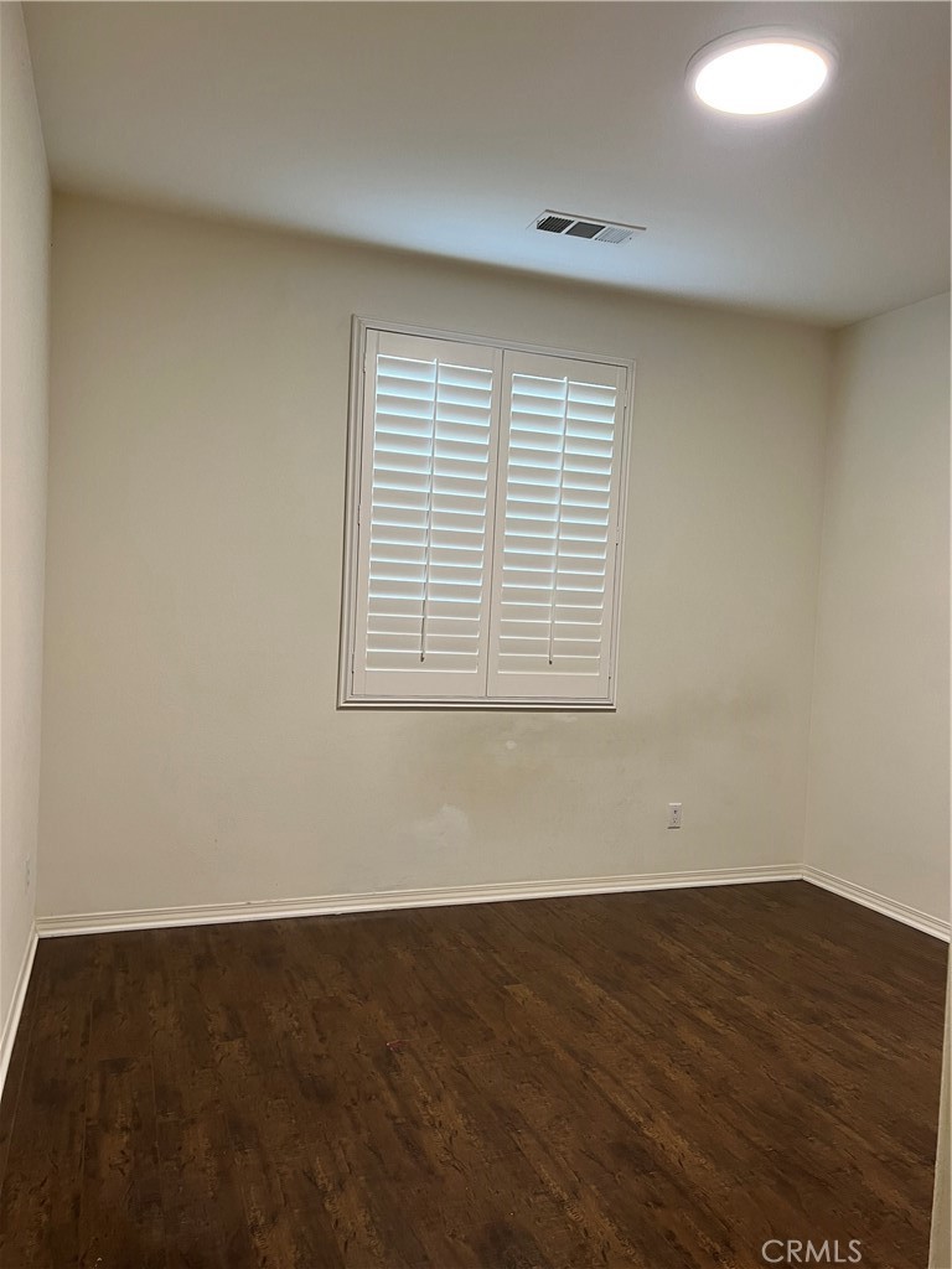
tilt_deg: -2.5
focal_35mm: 26
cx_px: 476
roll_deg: -2.3
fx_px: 953
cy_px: 634
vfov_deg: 67.3
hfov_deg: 53.1
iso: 125
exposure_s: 1/60
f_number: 1.5
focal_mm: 5.7
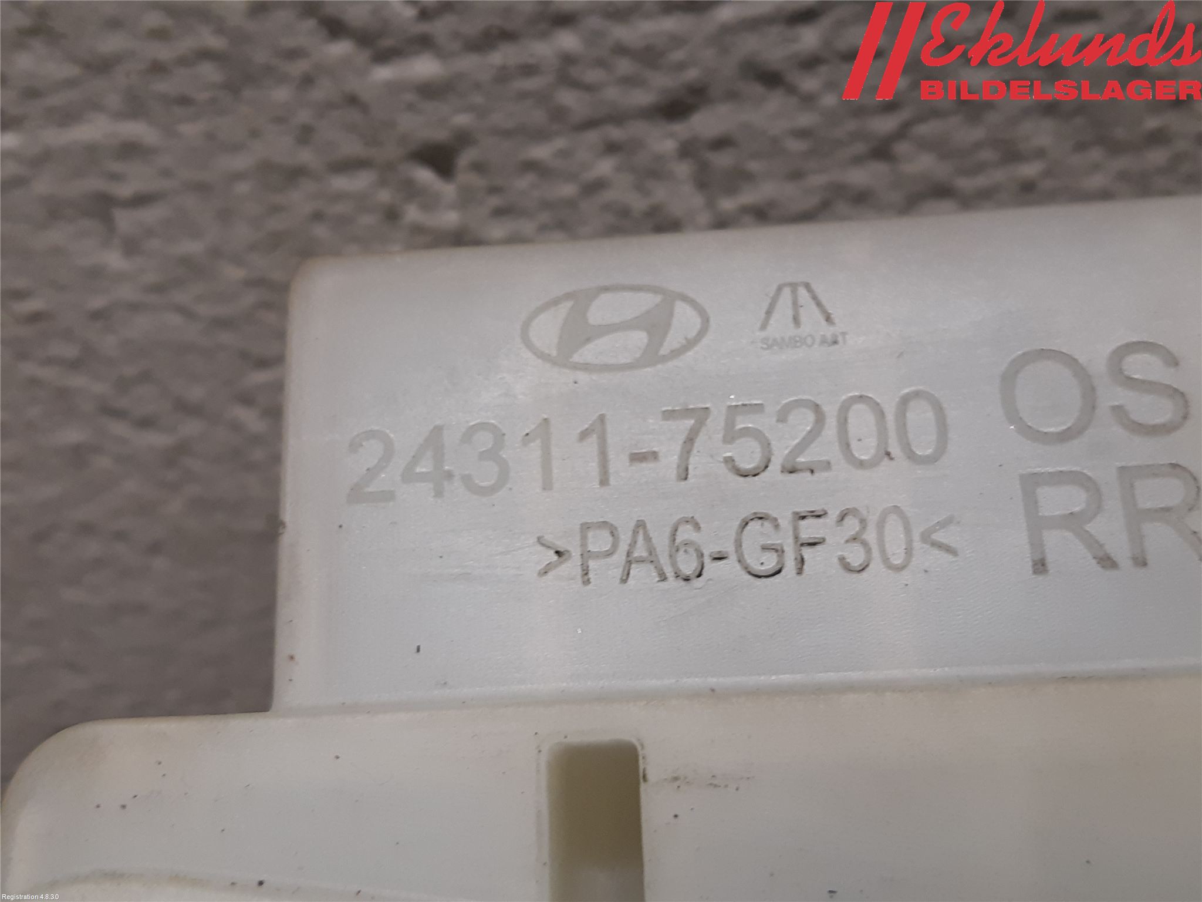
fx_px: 903
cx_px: 601
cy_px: 451
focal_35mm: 26
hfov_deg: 67.3
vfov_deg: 53.1
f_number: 1.7
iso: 100
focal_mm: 3.93
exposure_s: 1/50
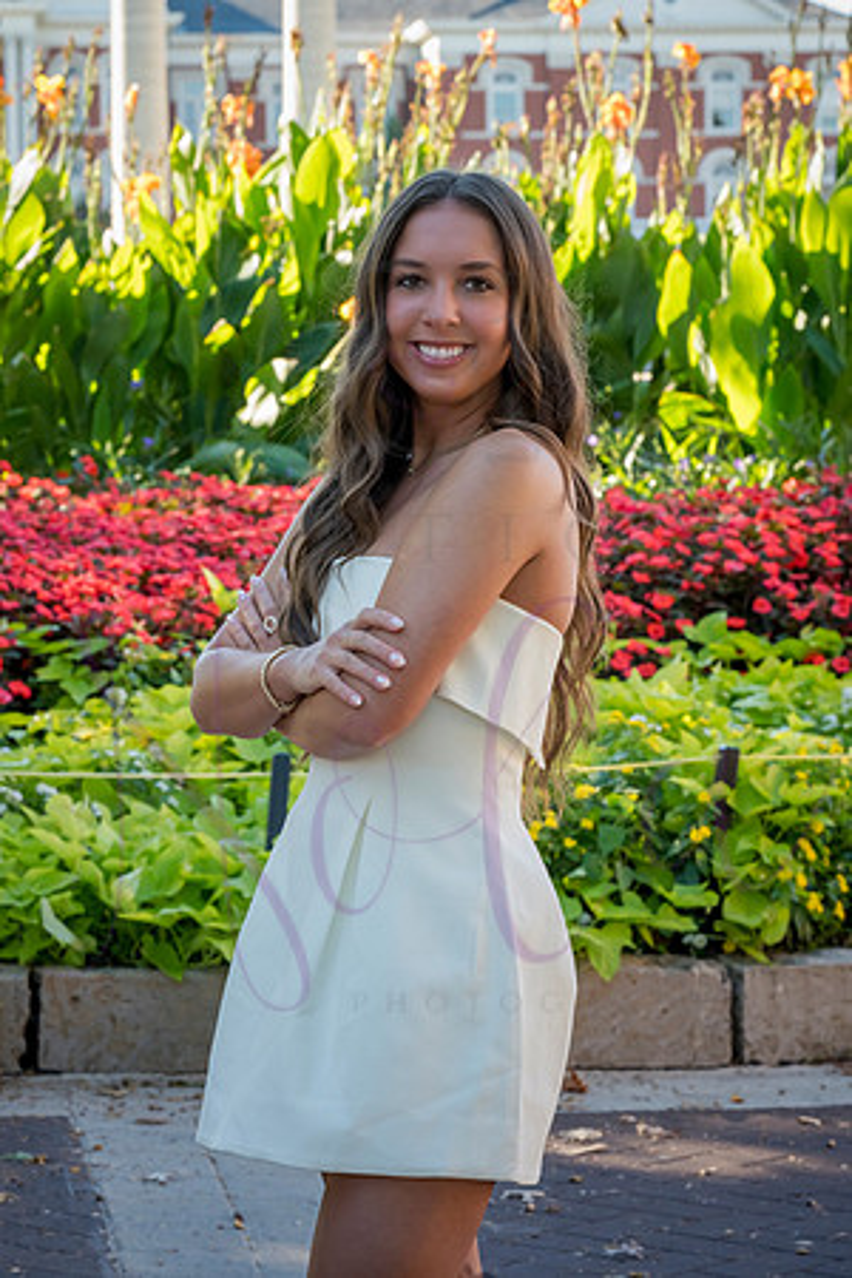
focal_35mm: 120
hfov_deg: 11.4
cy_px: 639
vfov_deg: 17.1
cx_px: 426
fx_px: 4260
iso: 800
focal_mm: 120
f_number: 13
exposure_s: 1/80
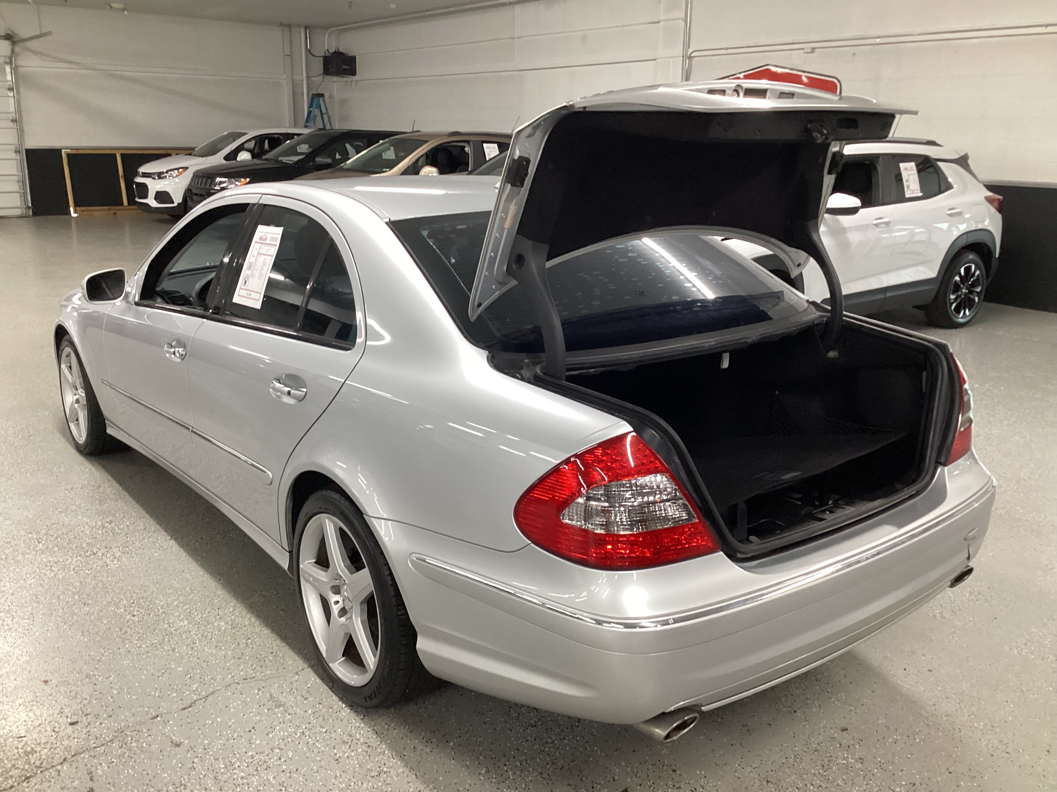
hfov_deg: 58.4
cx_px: 528
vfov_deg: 45.4
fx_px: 947
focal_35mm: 31
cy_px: 396
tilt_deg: -17.7
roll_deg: -1.6
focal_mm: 3.3
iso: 250
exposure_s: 1/50
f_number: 2.4
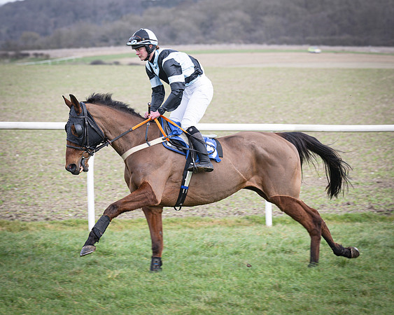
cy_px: 178
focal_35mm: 208
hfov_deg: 9.3
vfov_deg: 7.4
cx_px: 131
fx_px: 2425
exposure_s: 1/500
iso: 200
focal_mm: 102
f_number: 4
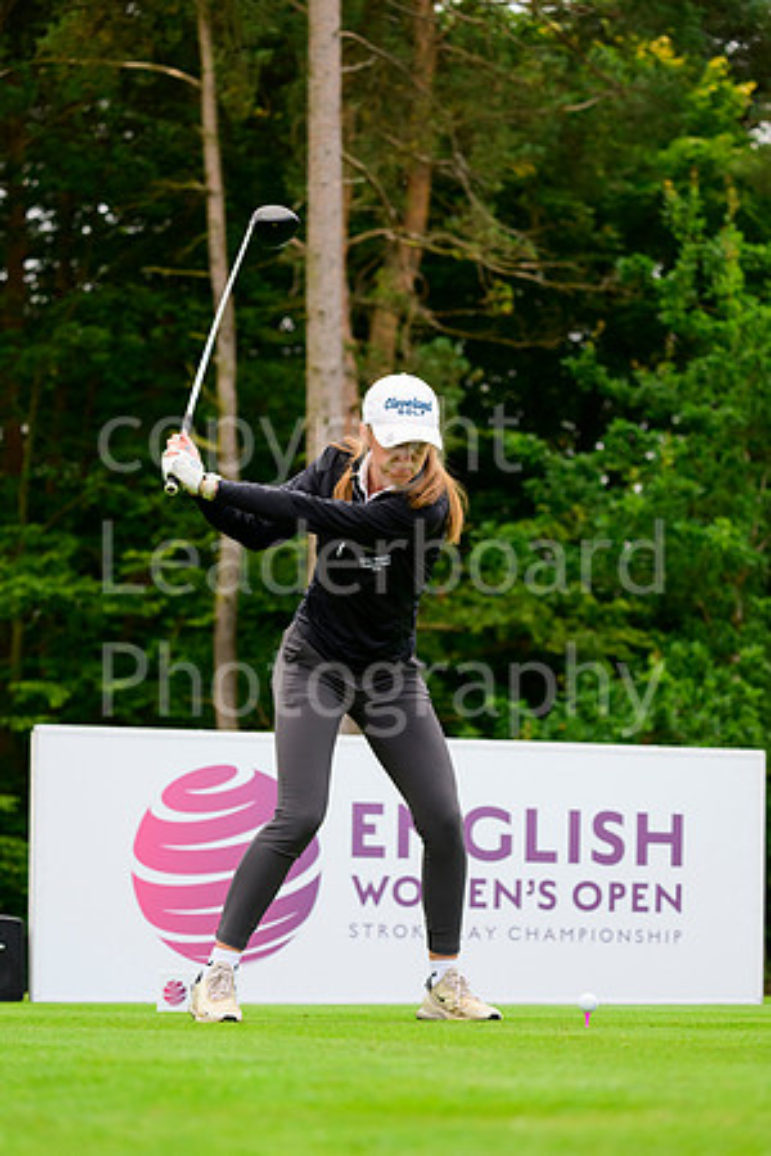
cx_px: 386
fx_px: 3212
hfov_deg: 13.7
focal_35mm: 100
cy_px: 578
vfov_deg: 20.4
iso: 1600
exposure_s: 1/2500
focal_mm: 100
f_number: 4.5
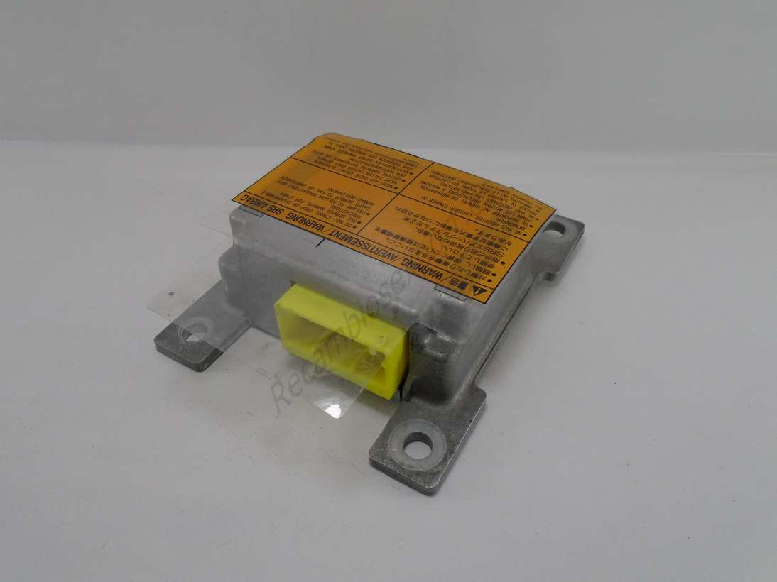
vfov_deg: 53.0
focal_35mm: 26
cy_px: 291
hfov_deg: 67.3
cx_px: 388
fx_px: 583
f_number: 3.2
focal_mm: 4.6
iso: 100
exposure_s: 1/200
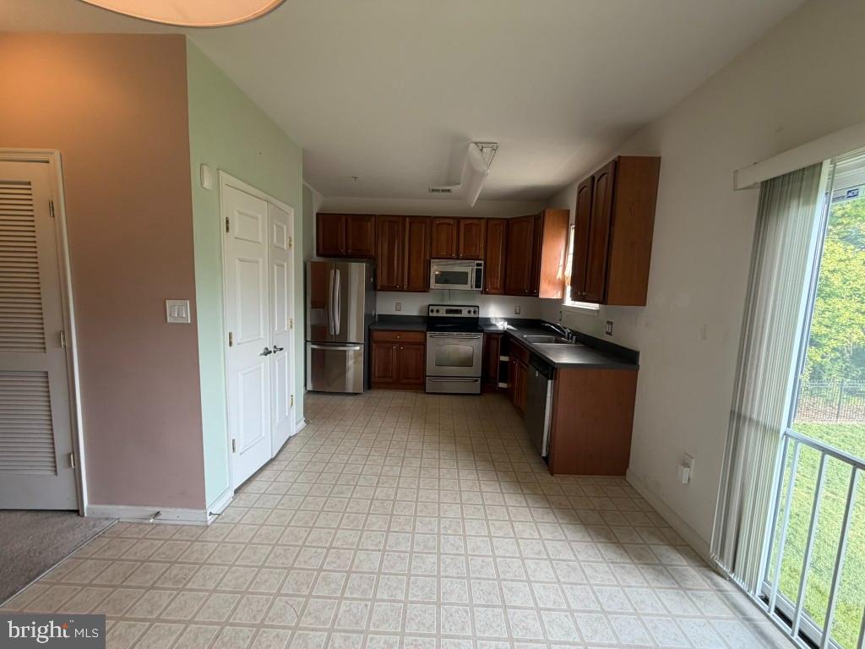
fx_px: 350
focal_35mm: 14
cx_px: 432
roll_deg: -2.5
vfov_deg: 85.7
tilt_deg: -4.9
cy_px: 324
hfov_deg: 102.1
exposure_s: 1/62
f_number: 2.2
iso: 64
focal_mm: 2.22
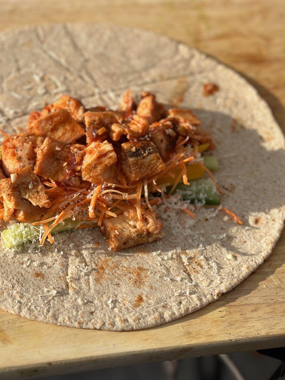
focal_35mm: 71
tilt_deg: -44.3
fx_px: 780
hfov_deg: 20.7
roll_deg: -7.4
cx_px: 108
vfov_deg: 27.2
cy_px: 122
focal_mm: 6.86
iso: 100
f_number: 1.78
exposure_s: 1/3597
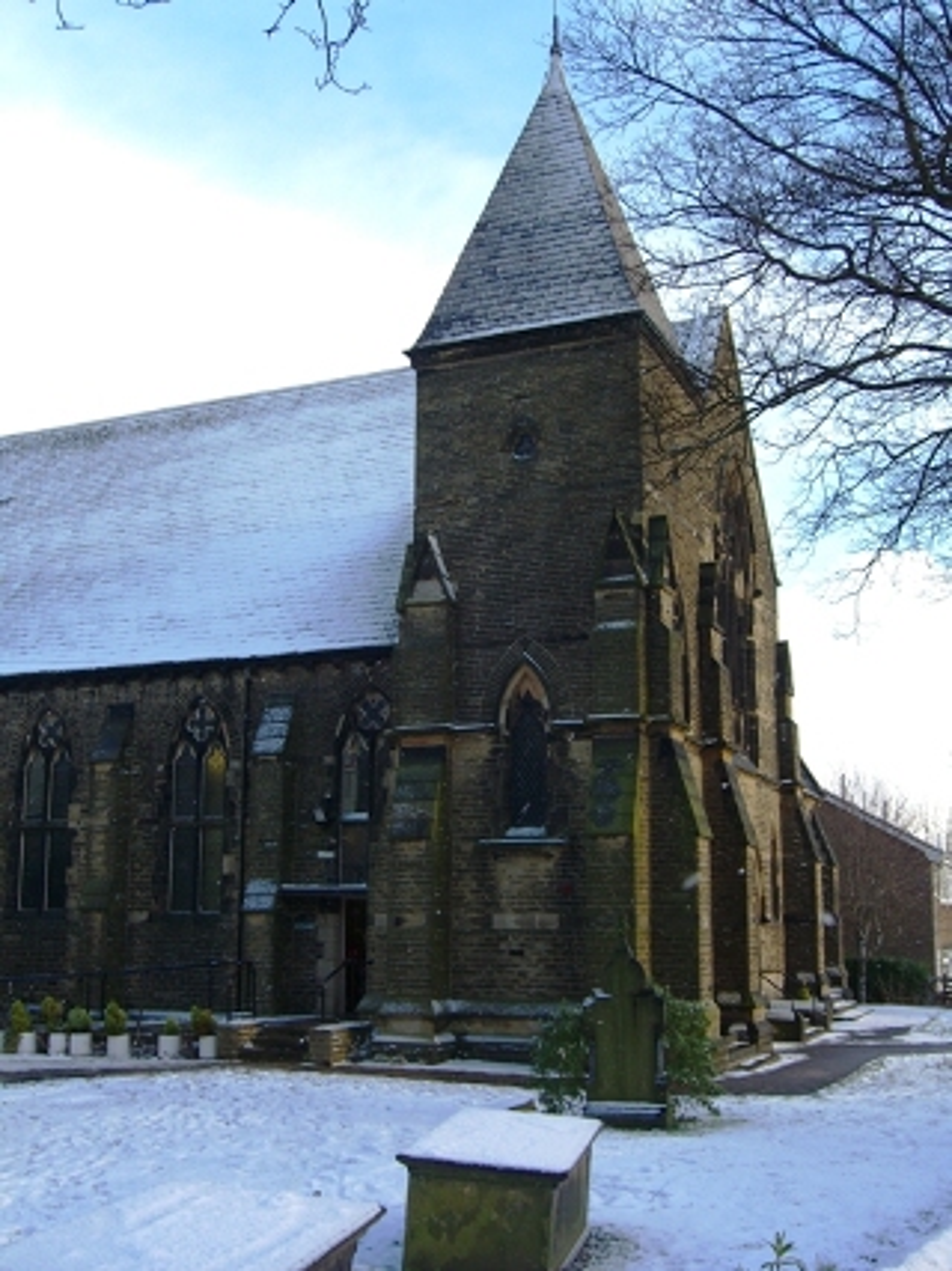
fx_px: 1394
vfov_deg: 49.0
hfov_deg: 37.7
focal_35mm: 38
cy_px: 636
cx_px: 476
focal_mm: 7.9
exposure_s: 1/200
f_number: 4
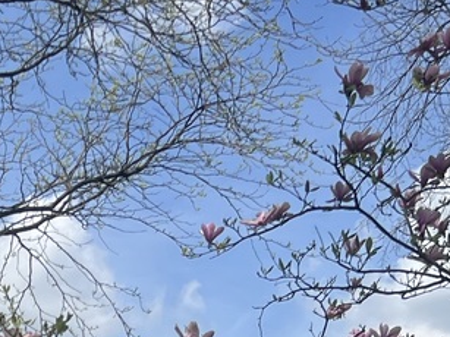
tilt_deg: +4.8
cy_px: 580
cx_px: -82
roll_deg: -1.3
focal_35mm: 122
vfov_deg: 11.4
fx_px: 1585
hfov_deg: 15.6
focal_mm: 5.7
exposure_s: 1/4630
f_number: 1.5
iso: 50
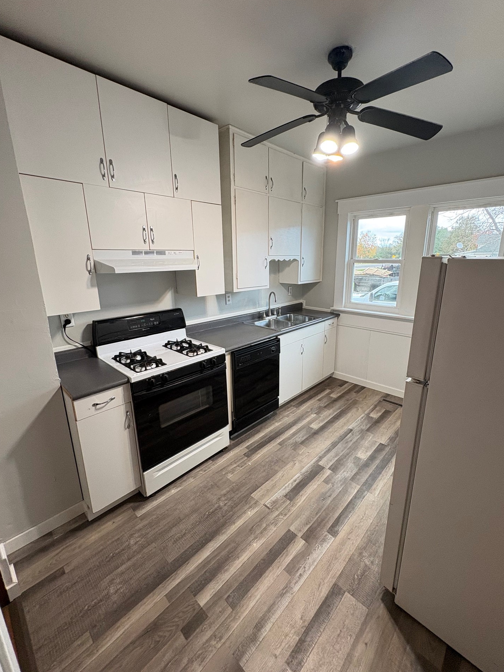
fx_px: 291
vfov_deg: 98.1
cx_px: 265
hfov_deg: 81.7
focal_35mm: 15
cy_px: 327
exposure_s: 1/120
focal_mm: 2.22
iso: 200
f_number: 2.2
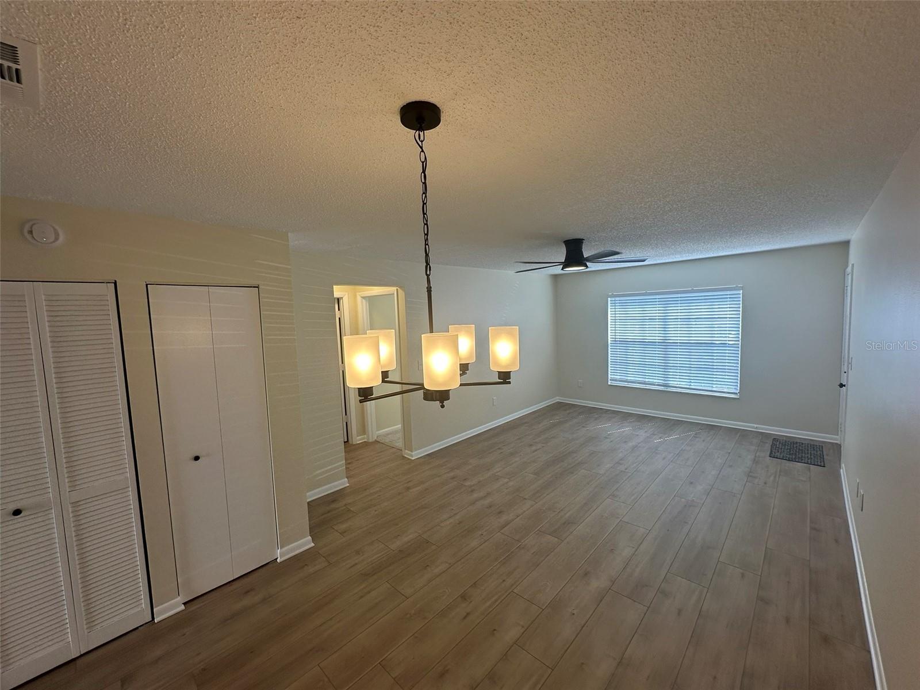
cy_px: 345
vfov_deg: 85.7
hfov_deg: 102.1
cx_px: 460
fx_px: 372
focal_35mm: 14
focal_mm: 2.22
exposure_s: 1/149
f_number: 2.2
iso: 40
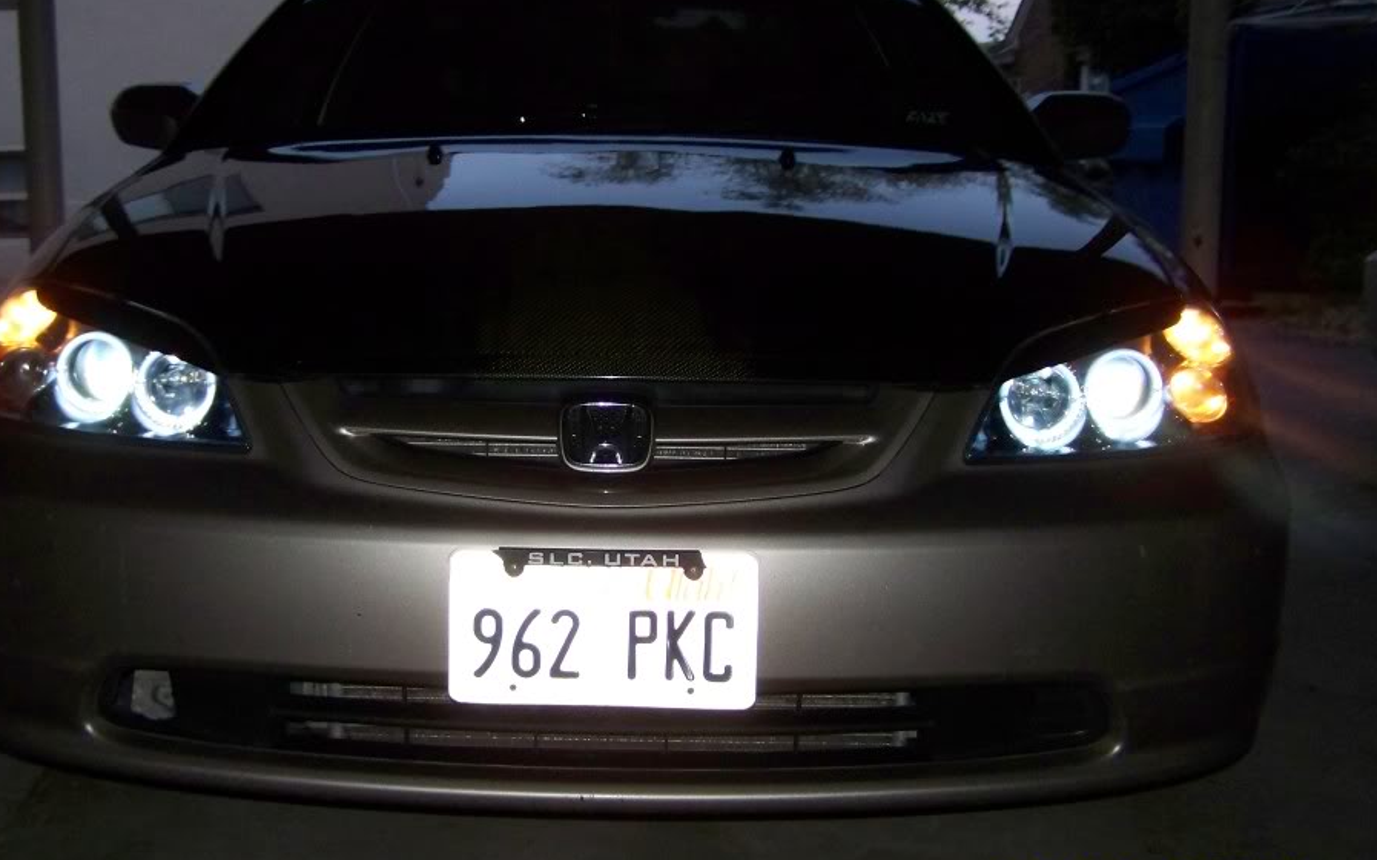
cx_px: 597
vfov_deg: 28.0
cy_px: 459
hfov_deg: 43.4
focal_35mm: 46
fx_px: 1726
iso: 200
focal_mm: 6.3
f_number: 2.8
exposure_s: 1/30
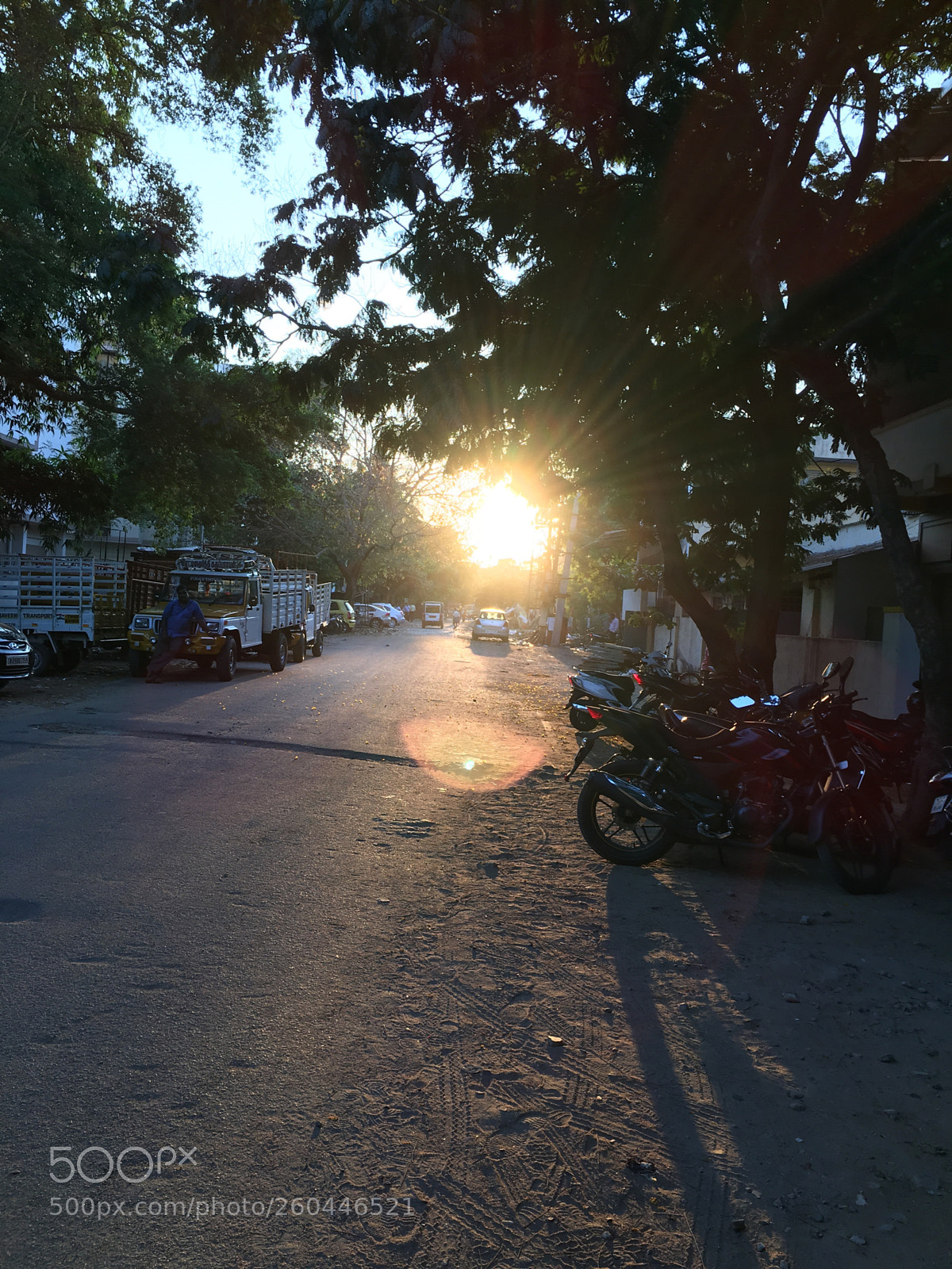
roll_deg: -3.6
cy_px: 634
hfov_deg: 48.2
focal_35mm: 29
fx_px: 1063
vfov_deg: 61.7
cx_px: 476
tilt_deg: +1.0
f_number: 2.2
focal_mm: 4.15
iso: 25
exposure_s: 1/116
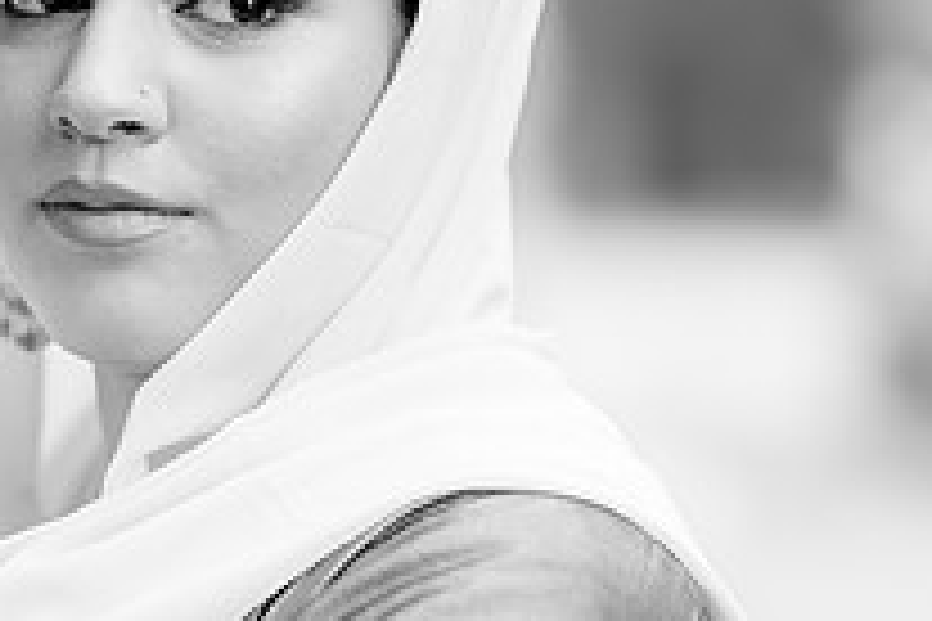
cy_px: 344
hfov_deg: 8.6
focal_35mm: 238
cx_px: -72
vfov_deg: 5.8
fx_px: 6161
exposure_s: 1/800
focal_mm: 85
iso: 100
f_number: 1.4
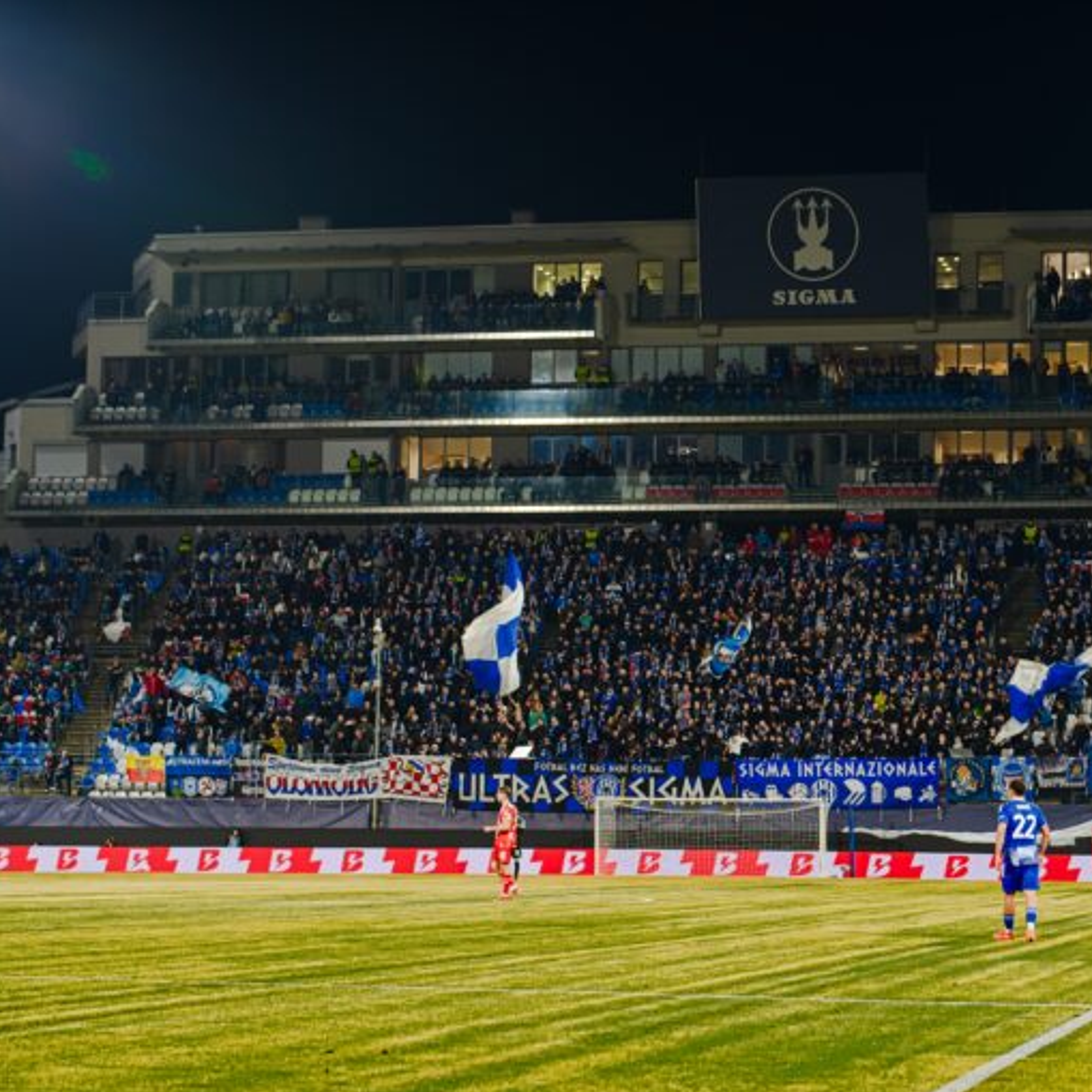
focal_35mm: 100
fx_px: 3569
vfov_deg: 17.4
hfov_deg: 17.4
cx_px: 680
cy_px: 548
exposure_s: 1/40
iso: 320
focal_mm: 78
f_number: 5
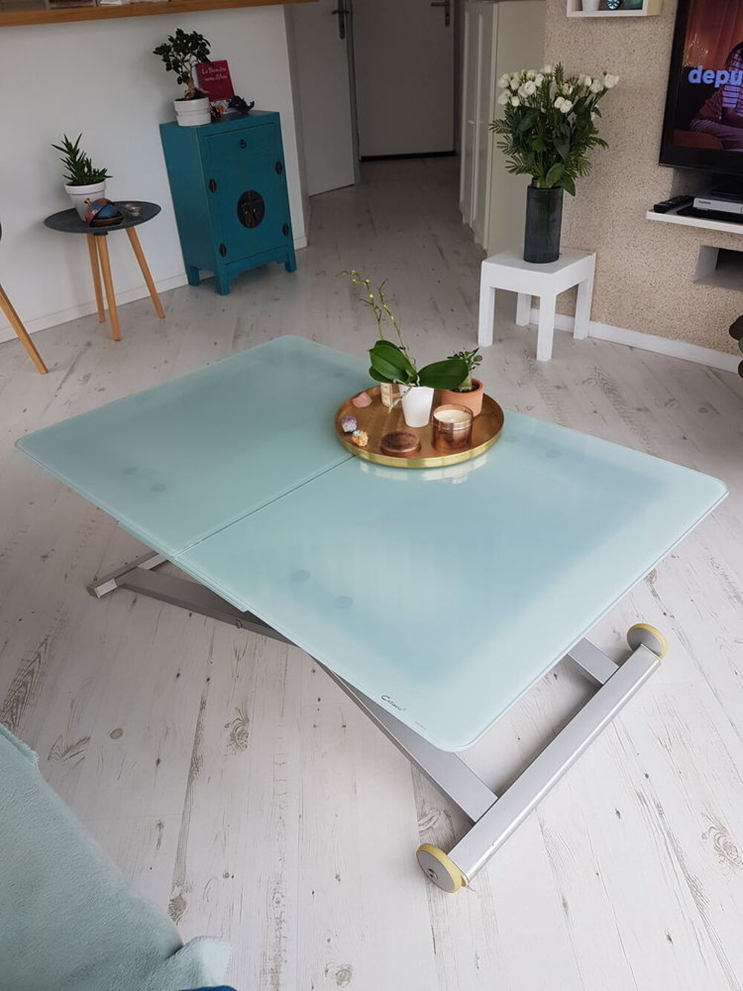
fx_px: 744
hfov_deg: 53.1
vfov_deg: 67.3
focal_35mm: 26
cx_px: 372
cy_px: 496
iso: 40
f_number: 1.7
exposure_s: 1/135
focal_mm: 4.2
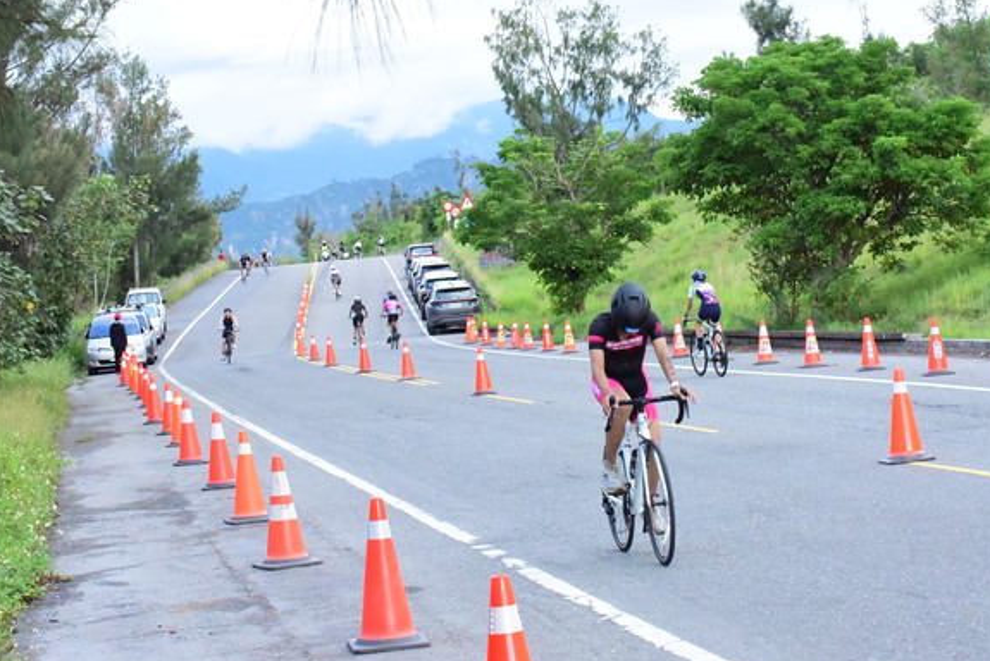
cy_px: 330
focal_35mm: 95
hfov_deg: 21.4
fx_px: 2614
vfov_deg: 14.4
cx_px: 635
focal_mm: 70
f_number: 11
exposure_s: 1/2000
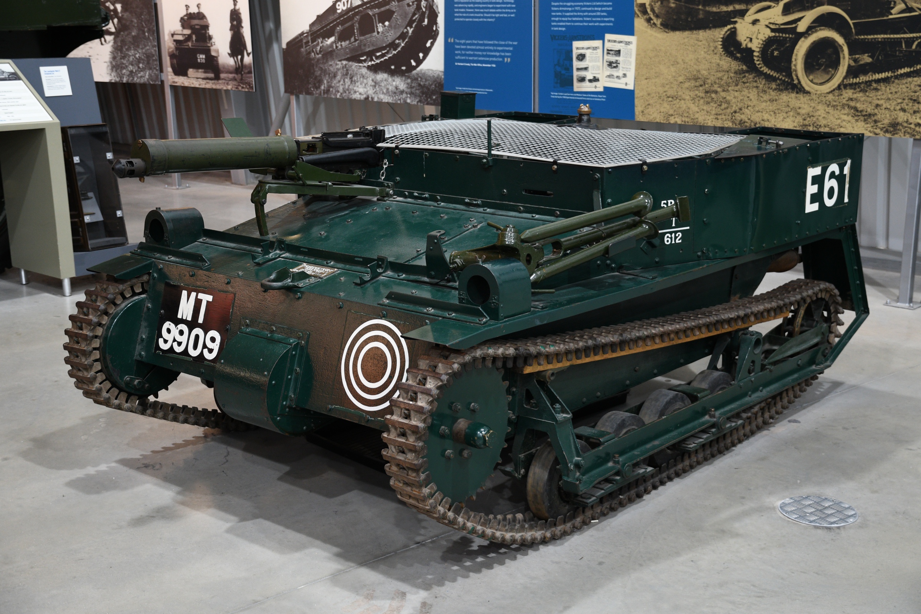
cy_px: 307
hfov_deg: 41.1
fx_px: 1228
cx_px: 460
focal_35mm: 48
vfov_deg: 28.1
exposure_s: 1/13
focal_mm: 32
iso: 640
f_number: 3.2
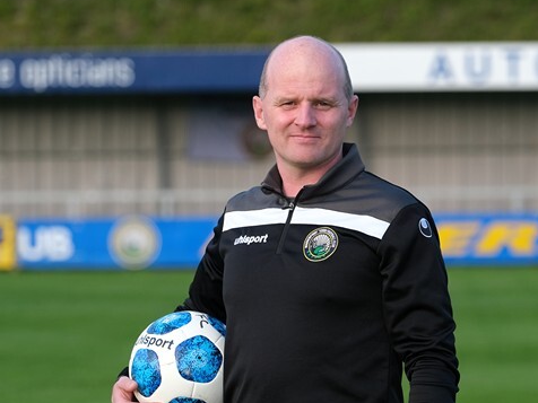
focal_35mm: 238
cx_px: 237
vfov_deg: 6.2
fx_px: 3699
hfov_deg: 8.3
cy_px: 295
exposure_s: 1/1600
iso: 400
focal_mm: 87.1
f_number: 2.8
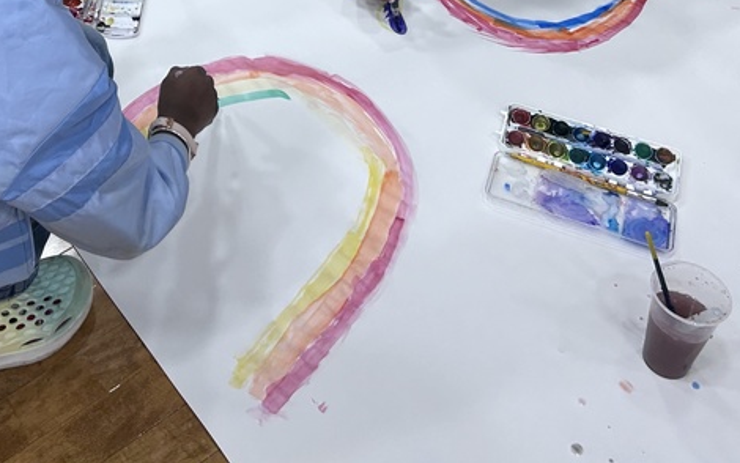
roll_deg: +2.3
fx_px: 1210
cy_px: -140
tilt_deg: -34.6
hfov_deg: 33.2
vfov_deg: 19.9
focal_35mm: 60
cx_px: 167
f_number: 1.5
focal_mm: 5.7
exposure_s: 1/120
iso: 64
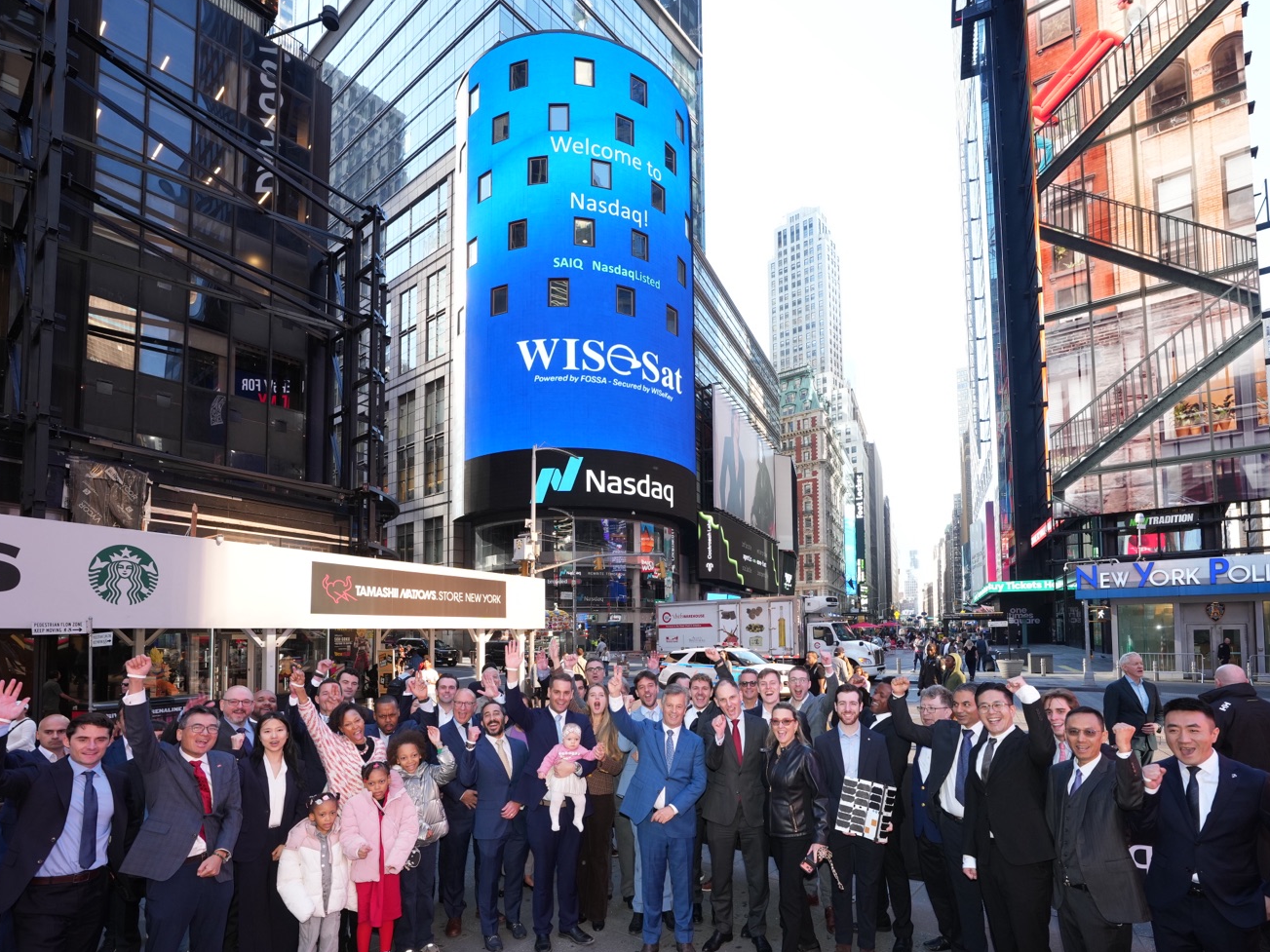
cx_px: 664
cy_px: 590
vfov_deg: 73.6
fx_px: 624
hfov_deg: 91.0
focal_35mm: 17
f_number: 5.6
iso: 500
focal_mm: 12
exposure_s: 1/160
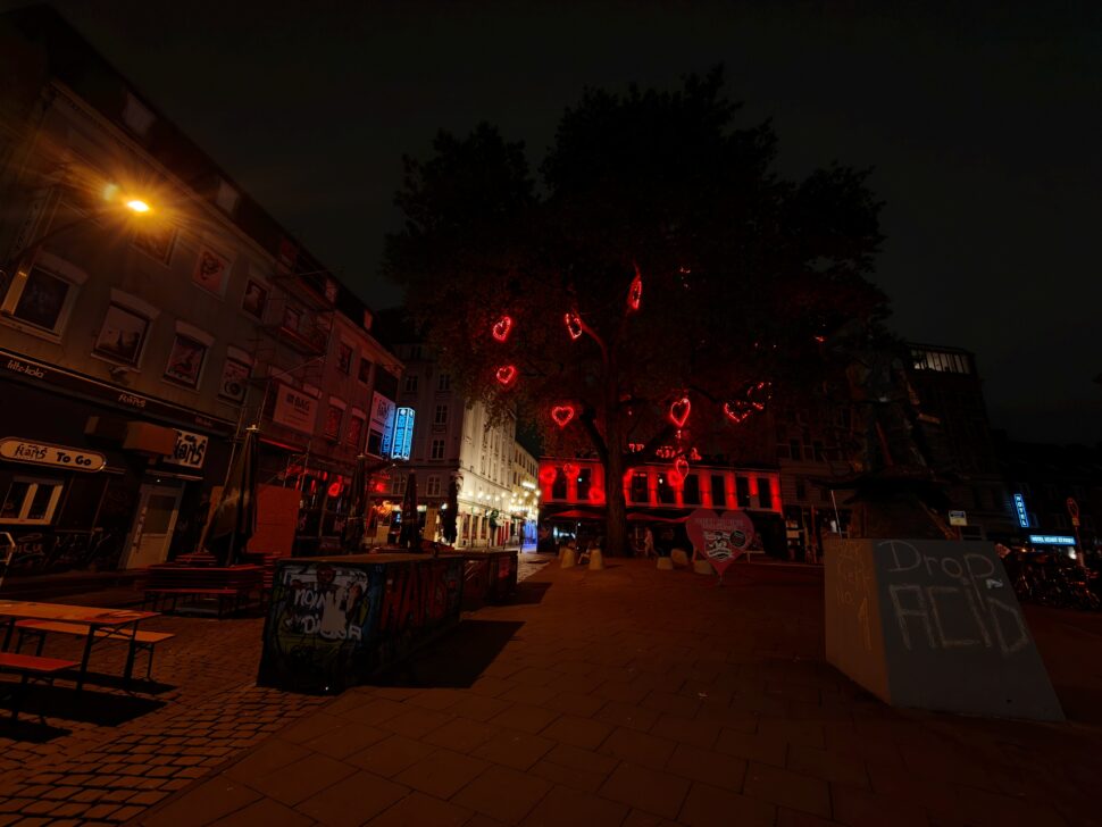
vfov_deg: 85.7
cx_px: 551
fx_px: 446
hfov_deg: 102.0
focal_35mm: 14
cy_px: 414
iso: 2000
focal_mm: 2.63
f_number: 2
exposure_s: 1/25
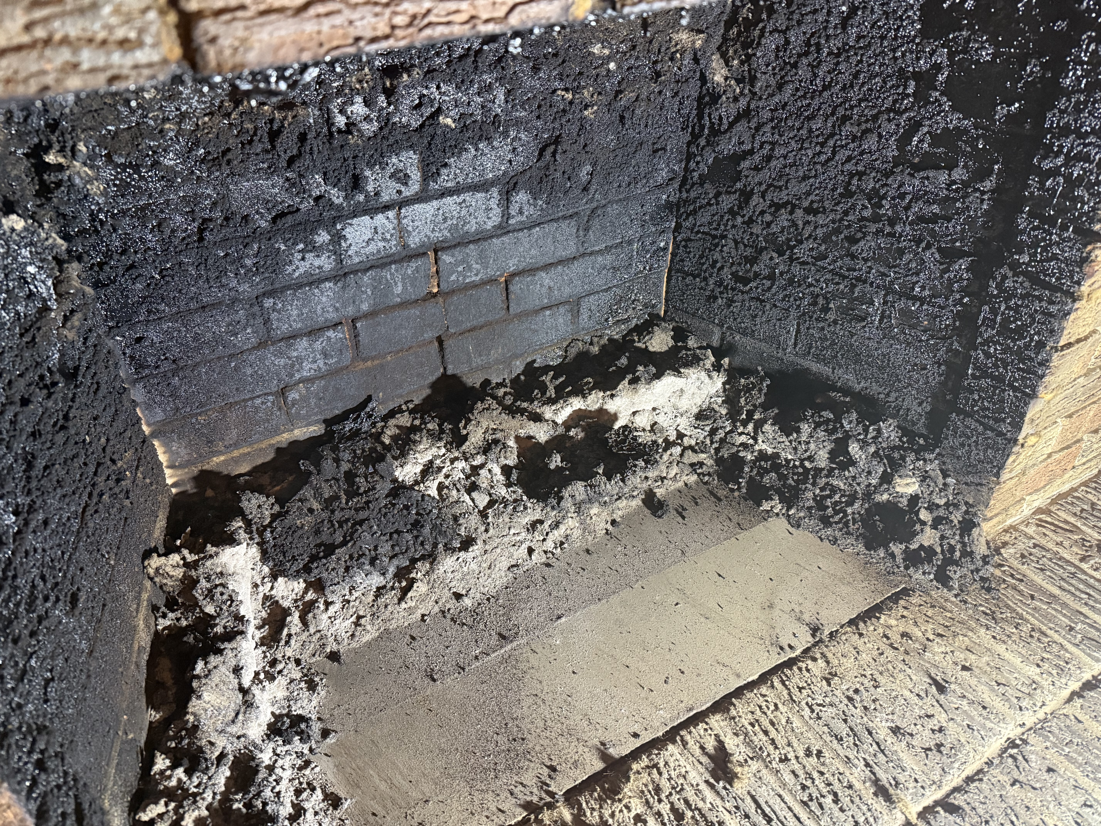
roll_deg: +1.2
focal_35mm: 24
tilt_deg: -37.1
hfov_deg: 71.6
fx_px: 763
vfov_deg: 56.8
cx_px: 550
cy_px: 413
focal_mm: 6.76
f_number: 1.78
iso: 800
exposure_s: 1/60
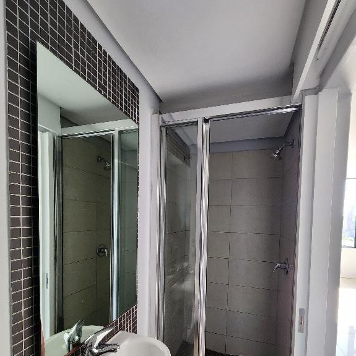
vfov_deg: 85.1
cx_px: 183
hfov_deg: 87.4
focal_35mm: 16
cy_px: 230
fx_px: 186
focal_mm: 2.2
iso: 200
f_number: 2.2
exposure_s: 1/50
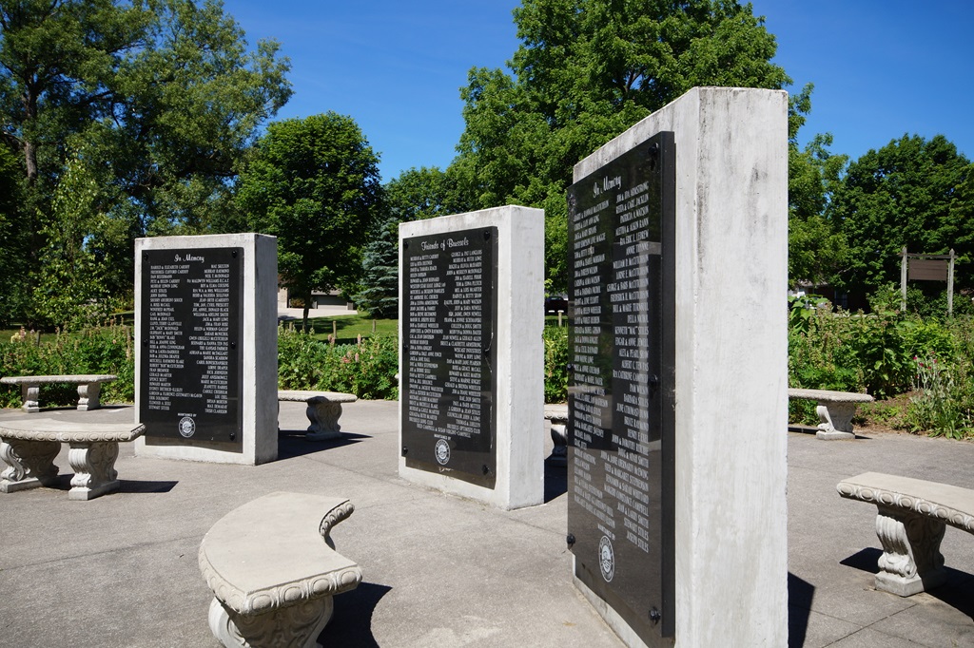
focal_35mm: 30
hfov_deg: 61.9
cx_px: 487
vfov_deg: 43.6
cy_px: 324
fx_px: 811
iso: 100
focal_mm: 20
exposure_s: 1/125
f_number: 11
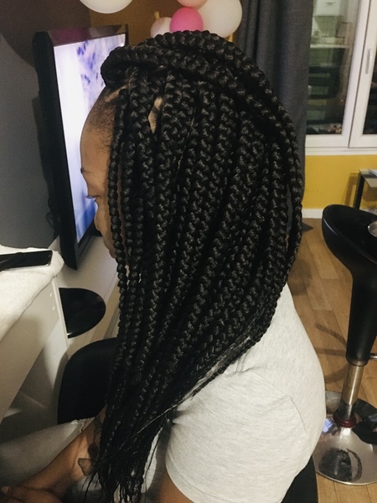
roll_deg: +0.4
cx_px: 188
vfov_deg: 61.7
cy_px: 252
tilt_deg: -26.5
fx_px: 421
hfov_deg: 48.2
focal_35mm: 29
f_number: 2.2
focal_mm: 4.15
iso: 320
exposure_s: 1/4
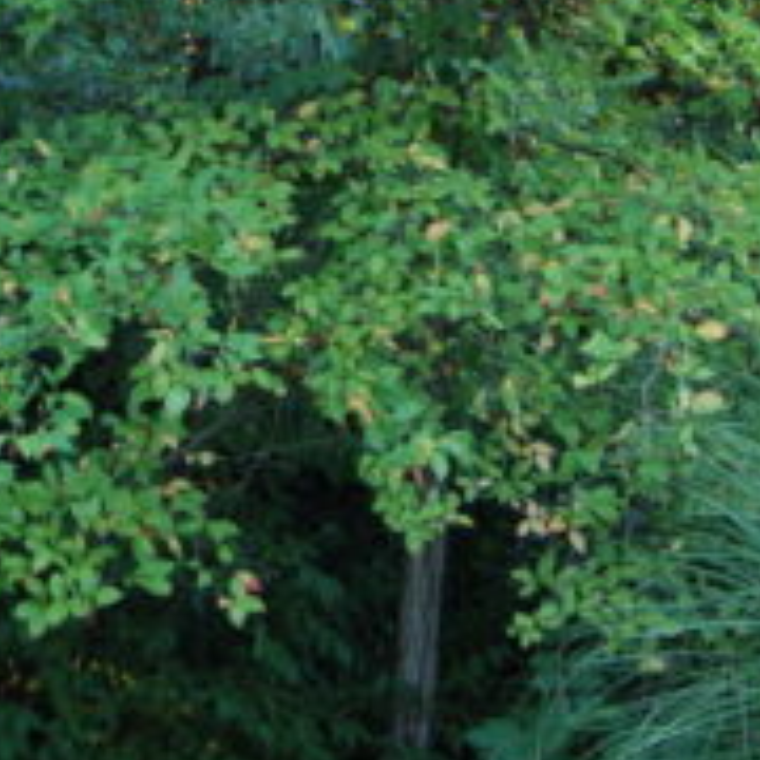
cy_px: -190
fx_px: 2111
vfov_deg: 19.1
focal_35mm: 85
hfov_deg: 20.3
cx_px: 500
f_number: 4
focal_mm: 24
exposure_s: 1/60
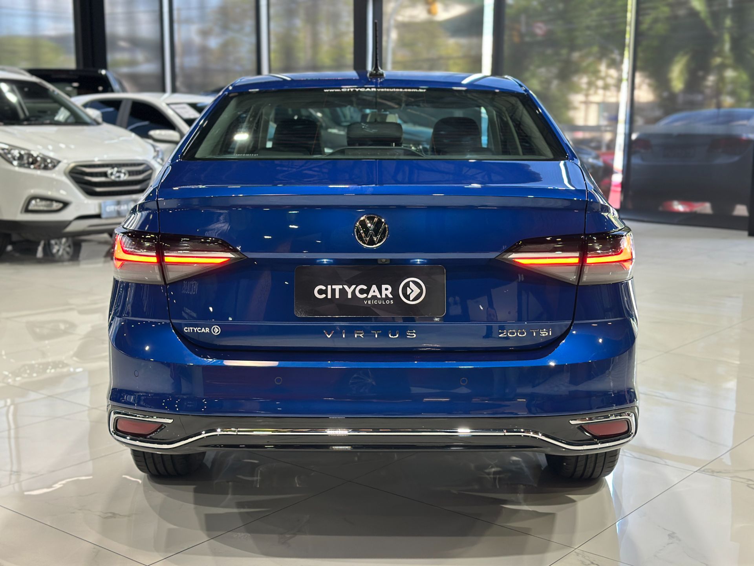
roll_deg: -0.8
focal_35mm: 48
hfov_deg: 39.7
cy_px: 283
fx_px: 1046
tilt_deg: -9.7
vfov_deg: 30.3
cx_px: 377
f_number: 1.78
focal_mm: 6.86
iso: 160
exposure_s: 1/60
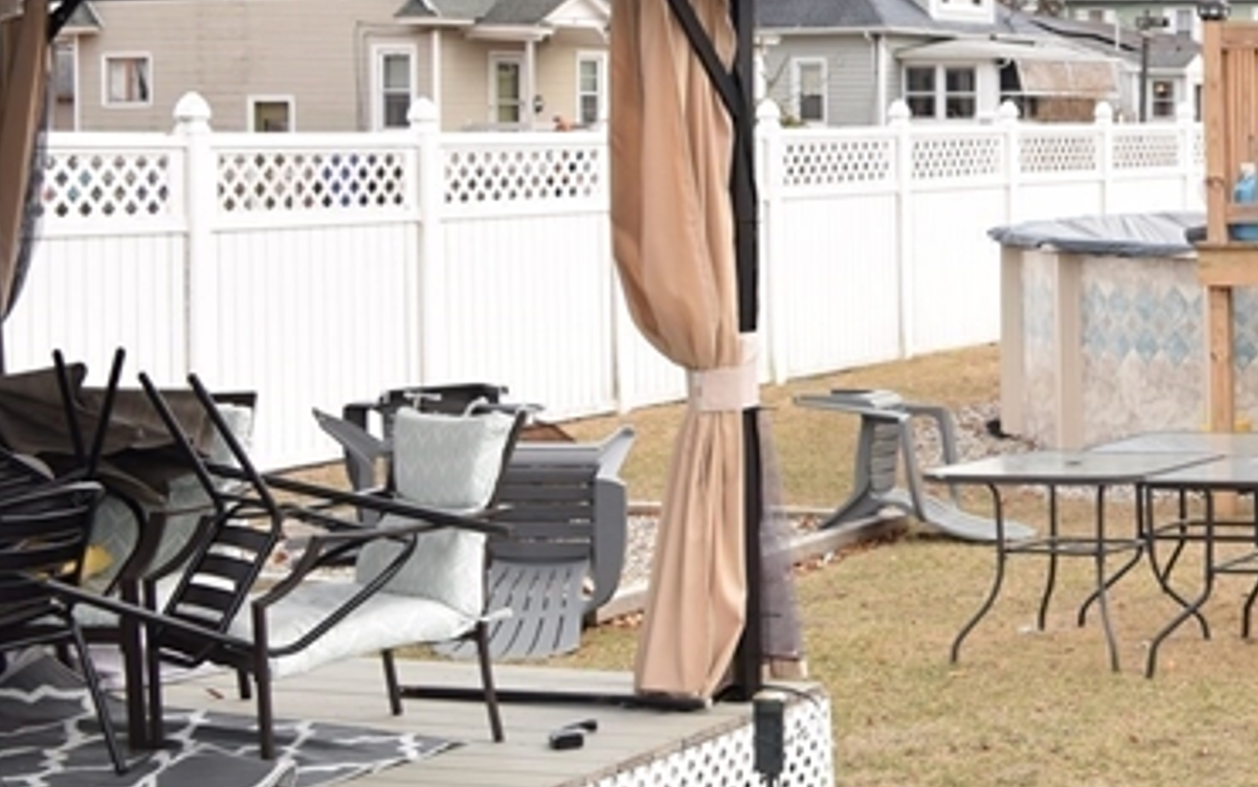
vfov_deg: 17.1
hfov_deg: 23.6
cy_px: 178
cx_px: 1682
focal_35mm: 76
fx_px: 2606
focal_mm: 18
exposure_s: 1/100
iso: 100
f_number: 6.3
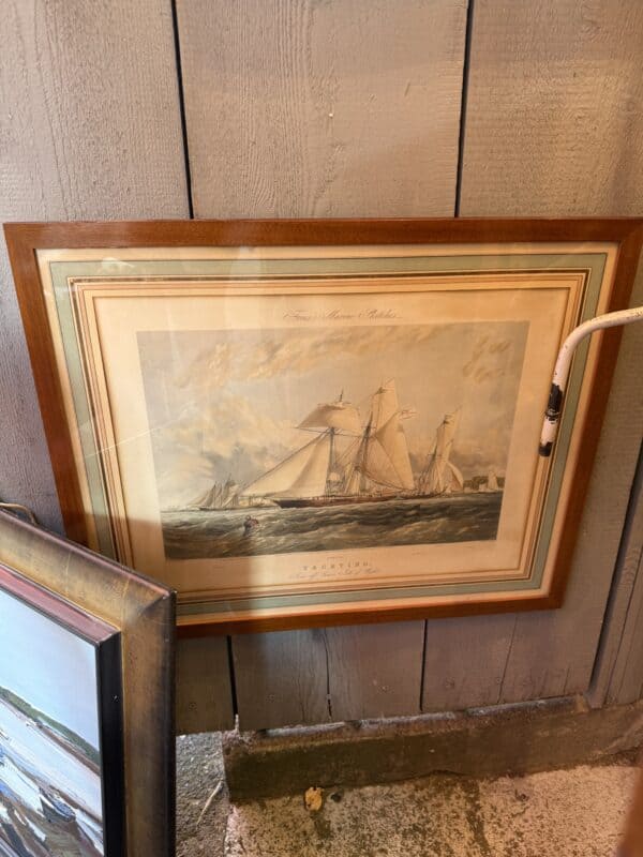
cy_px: 428
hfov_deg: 56.8
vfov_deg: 71.6
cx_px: 322
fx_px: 594
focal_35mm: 24
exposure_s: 1/50
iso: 125
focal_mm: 6.76
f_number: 1.78
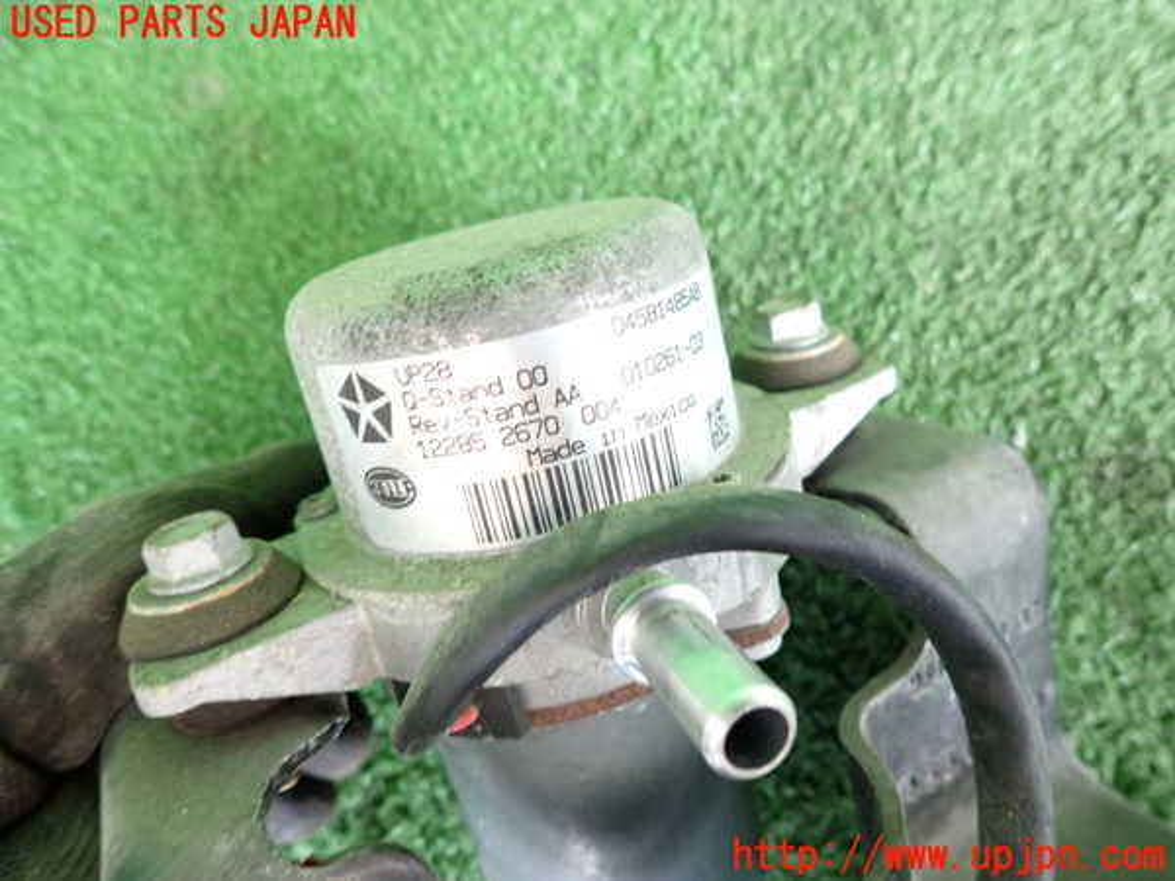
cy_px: 440
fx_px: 849
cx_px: 588
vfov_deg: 54.9
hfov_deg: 69.4
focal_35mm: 25
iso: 320
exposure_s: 1/30
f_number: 2
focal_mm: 4.5
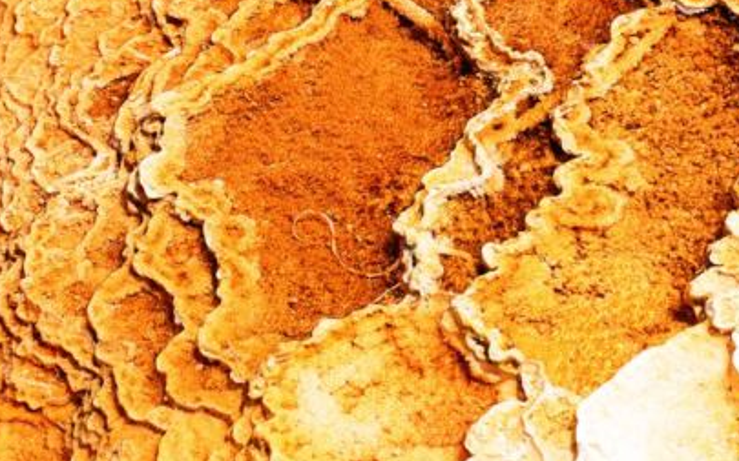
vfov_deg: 7.2
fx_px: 3641
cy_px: 96
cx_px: 560
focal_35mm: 181
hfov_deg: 11.6
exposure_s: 1/200
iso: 100
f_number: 13
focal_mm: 75
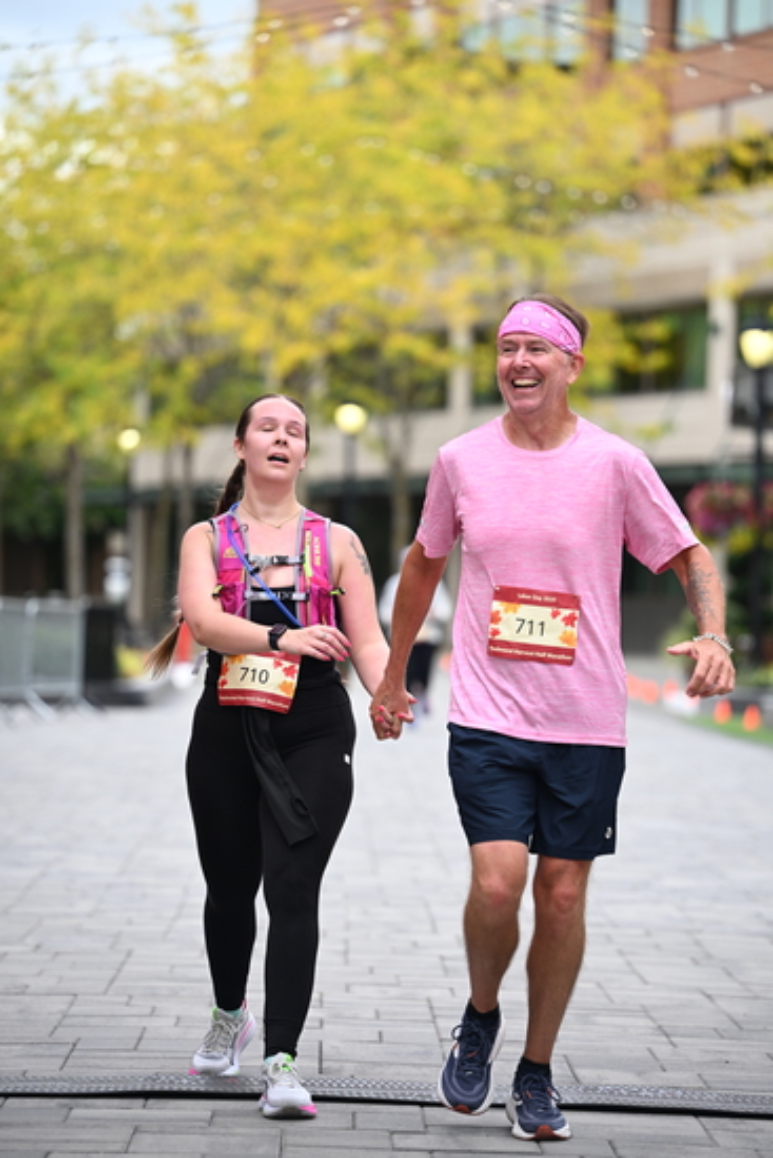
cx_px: 386
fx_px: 4345
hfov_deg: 10.2
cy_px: 579
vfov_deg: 15.2
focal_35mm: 135
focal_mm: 135
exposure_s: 1/1600
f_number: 2.8
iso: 640
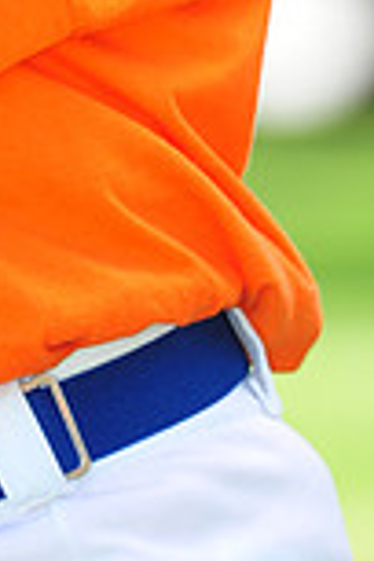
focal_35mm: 758
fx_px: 11811
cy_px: -407
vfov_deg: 2.7
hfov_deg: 1.8
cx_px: -224
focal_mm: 200
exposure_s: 1/250
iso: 200
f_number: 4.5
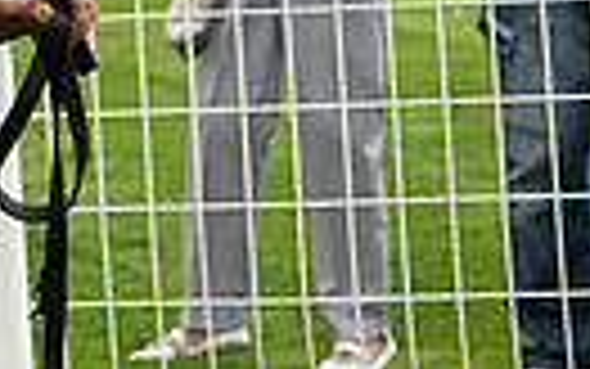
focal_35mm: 316
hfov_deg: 6.4
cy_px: -497
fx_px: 5083
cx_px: -613
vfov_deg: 4.1
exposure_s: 1/1000
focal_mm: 70
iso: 1000
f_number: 5
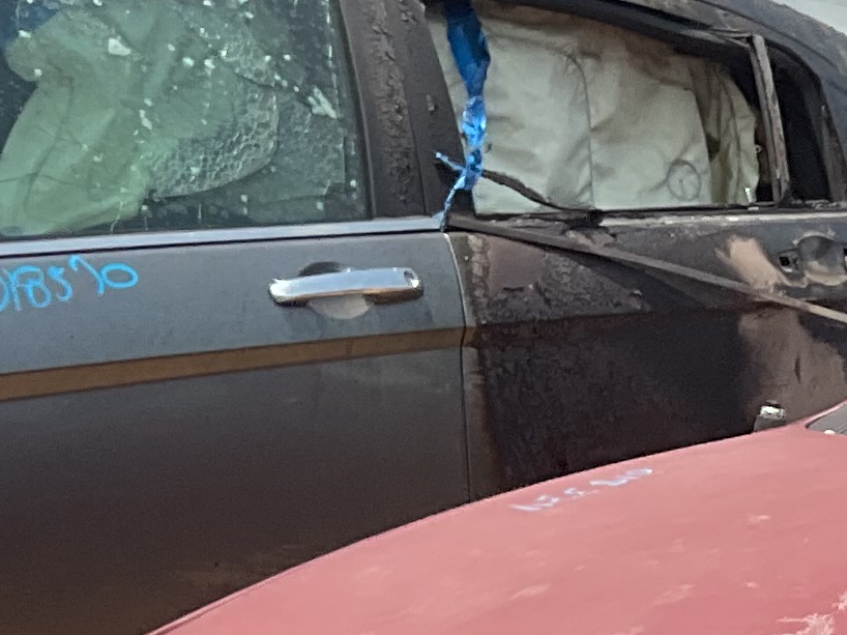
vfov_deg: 10.0
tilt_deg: -14.8
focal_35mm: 143
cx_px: 1648
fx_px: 3498
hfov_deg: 12.3
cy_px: 972
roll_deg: -2.1
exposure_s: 1/1342
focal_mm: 3
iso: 16
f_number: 1.8
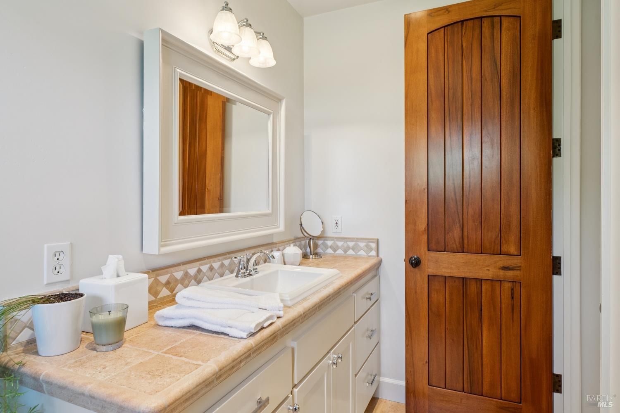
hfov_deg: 84.0
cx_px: 310
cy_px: 206
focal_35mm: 20
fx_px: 344
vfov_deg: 61.9
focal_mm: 20
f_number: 9
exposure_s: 1/25
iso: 640
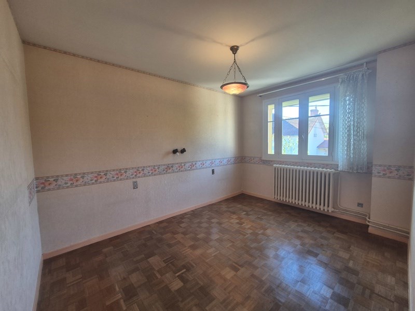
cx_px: 208
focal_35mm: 13
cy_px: 156
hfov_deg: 106.2
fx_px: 156
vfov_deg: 89.9
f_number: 2.2
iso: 100
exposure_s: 1/50
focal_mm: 2.2
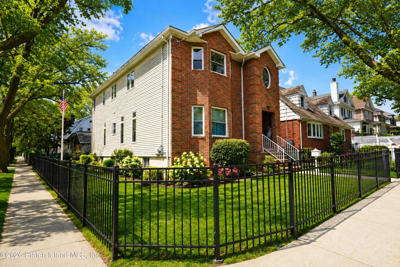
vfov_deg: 61.9
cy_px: 134
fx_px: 222
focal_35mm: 20
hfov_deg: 84.0
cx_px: 200
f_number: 9
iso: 100
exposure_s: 1/125
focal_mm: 20
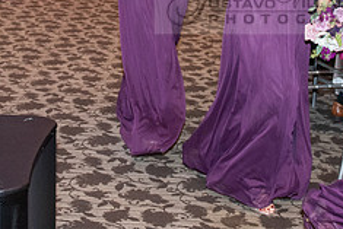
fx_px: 753
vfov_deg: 16.7
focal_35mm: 79
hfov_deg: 25.6
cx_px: 141
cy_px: -36
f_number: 2.8
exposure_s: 1/160
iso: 1600
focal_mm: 24
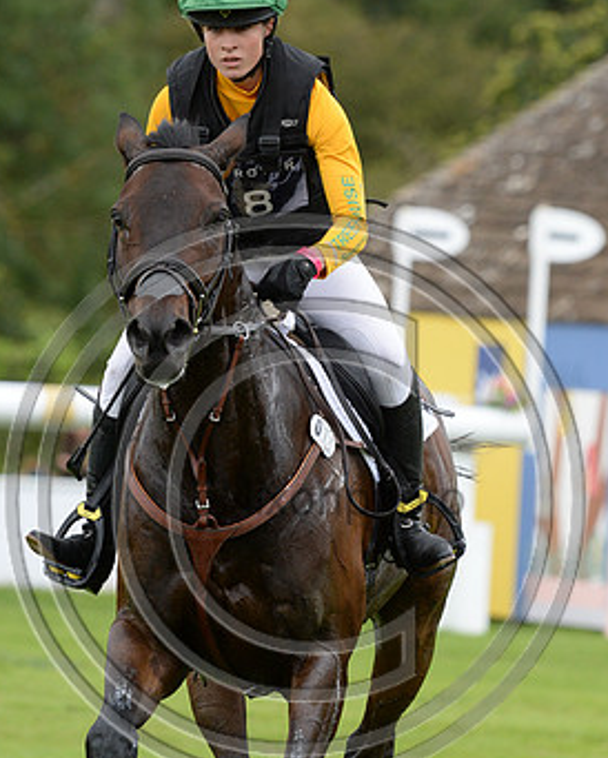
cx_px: 293
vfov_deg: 4.1
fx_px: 10720
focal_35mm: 477
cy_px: 459
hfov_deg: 3.2
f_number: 6.3
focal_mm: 300
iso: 1600
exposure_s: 1/1000
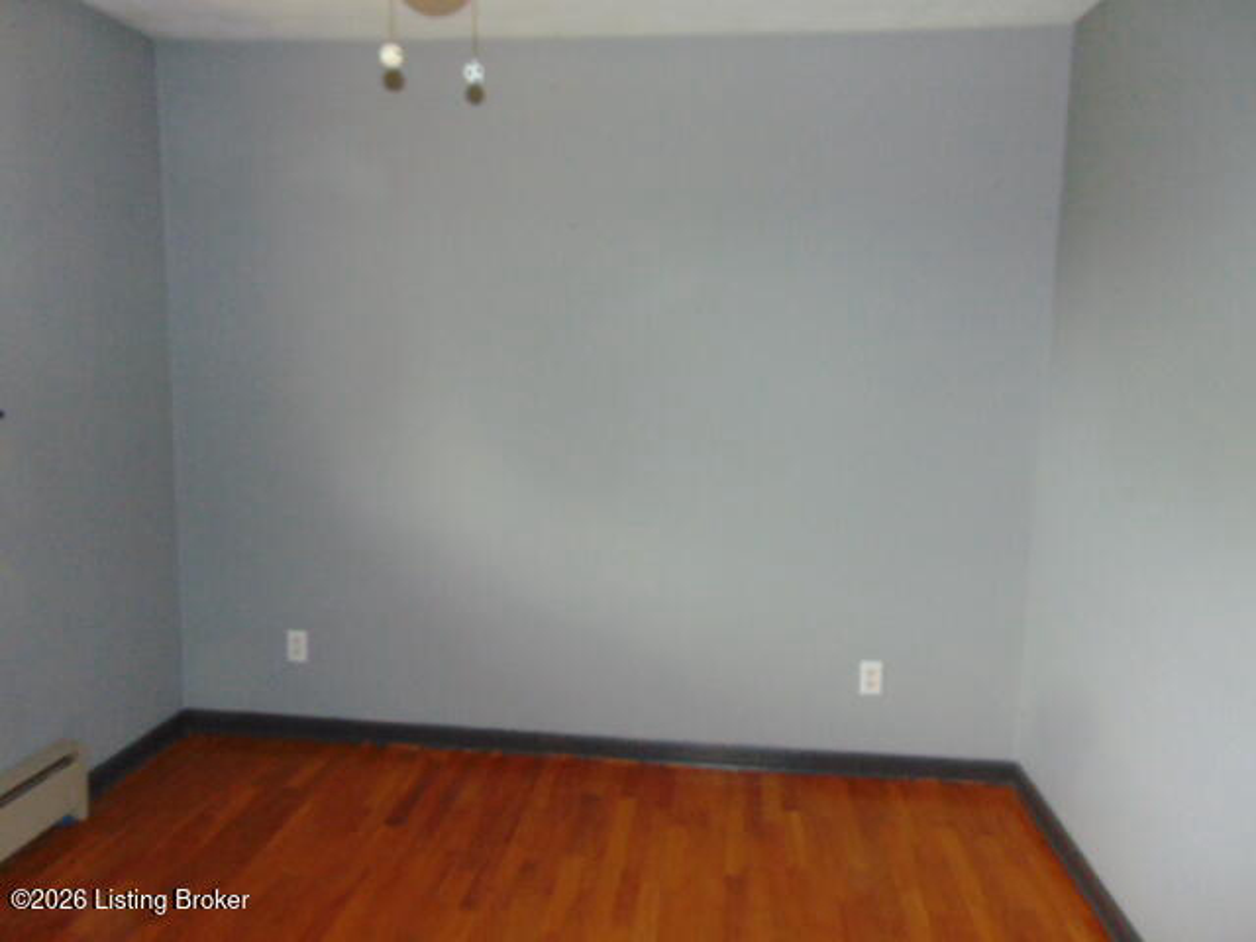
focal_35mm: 25
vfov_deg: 54.9
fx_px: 907
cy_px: 471
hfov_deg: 69.4
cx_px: 628
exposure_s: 1/30
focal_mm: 4.5
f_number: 3
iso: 200
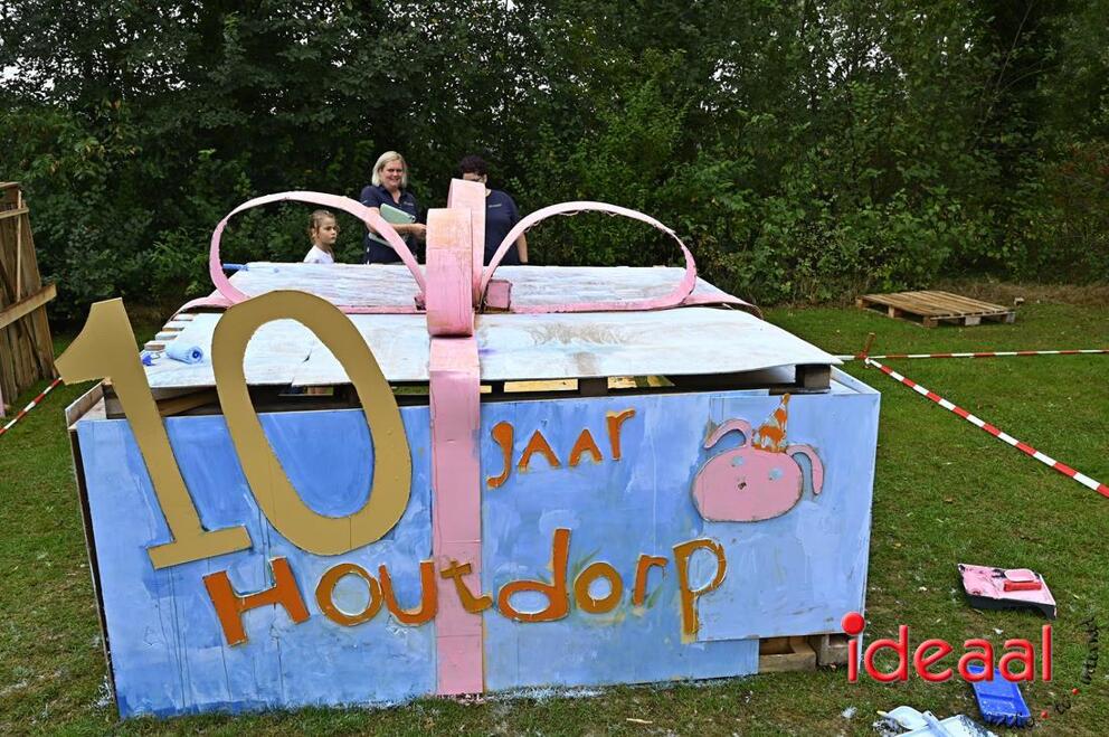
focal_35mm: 34
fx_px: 1046
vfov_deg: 38.8
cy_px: 368
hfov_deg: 55.8
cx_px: 554
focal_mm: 34
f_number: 6.3
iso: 200
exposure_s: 1/160
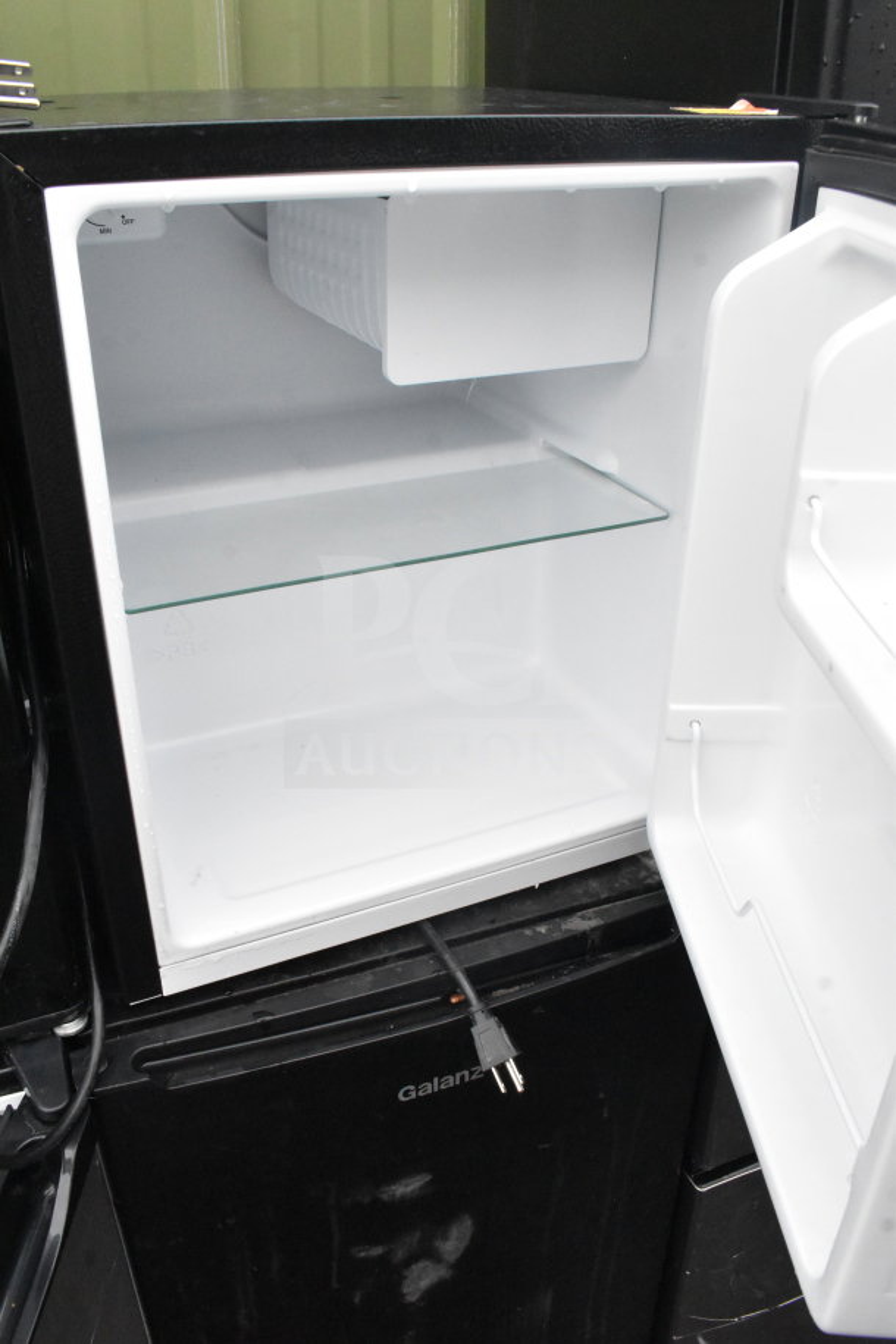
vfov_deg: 61.9
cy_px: 672
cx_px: 448
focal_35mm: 30
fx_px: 1120
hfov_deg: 43.6
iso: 6400
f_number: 14
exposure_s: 1/800
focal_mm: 20
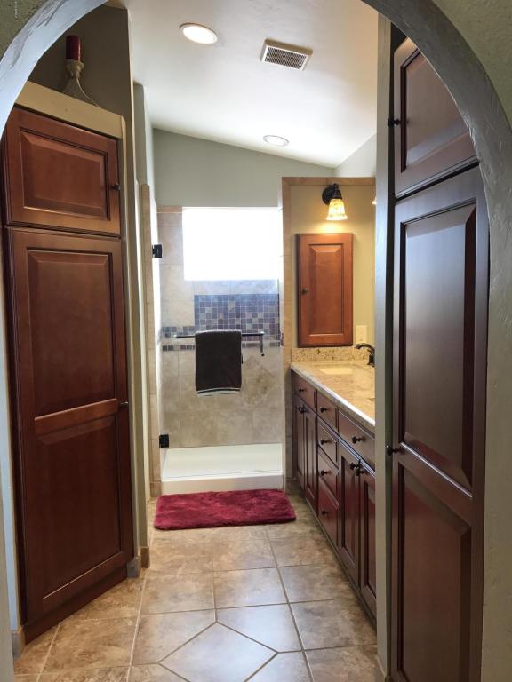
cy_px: 341
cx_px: 256
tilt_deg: -4.4
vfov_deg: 63.4
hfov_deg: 49.7
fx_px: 552
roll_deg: +1.2
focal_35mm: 28
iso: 32
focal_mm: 3.99
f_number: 1.8
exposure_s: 1/60
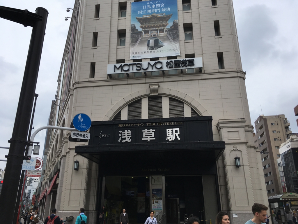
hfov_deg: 61.7
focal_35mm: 29
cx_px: 149
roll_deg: -0.3
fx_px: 250
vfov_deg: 48.2
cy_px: 112
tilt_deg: +21.2
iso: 25
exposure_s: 1/1709
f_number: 2.2
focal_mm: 4.15
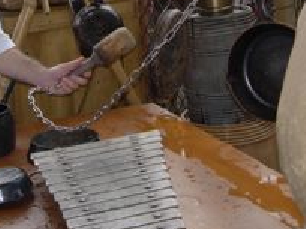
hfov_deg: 23.1
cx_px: 78
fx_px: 743
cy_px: 13
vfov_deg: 17.3
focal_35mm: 84
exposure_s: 1/861
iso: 79
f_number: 2.8
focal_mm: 7.8
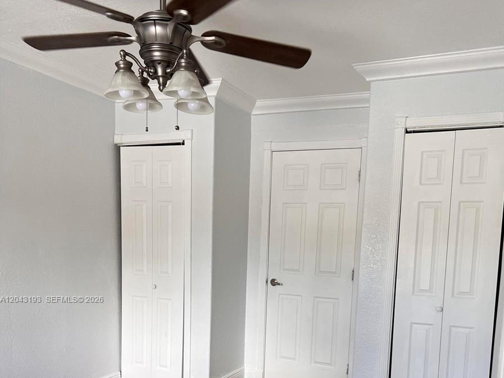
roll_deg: -1.9
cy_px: 300
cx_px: 253
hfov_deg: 52.6
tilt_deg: -6.8
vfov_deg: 39.2
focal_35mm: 35
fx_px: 510
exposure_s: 1/120
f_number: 1.5
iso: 64
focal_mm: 5.7
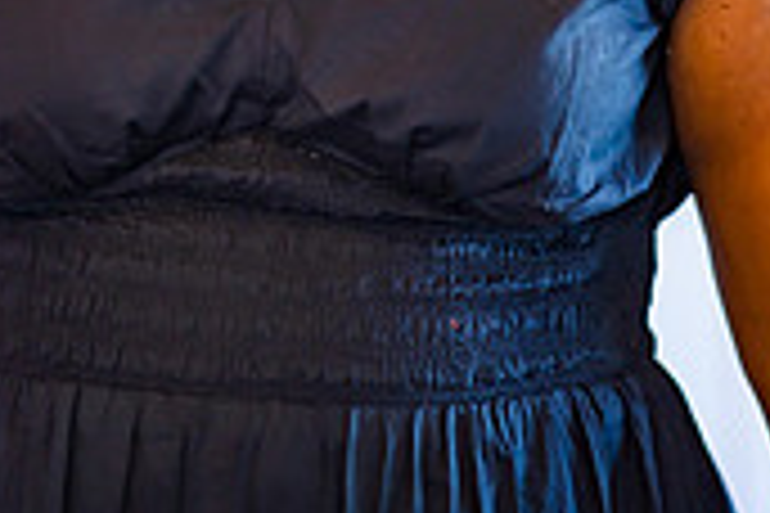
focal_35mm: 276
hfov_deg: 7.5
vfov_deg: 4.9
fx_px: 5903
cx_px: 293
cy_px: -446
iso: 220
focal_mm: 105
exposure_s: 1/100
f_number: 1.8
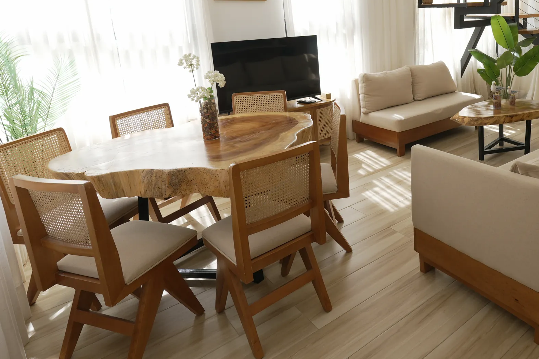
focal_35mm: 27
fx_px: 401
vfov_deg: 46.8
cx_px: 373
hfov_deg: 65.4
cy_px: 98
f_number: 3.5
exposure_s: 1/125
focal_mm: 11
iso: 125
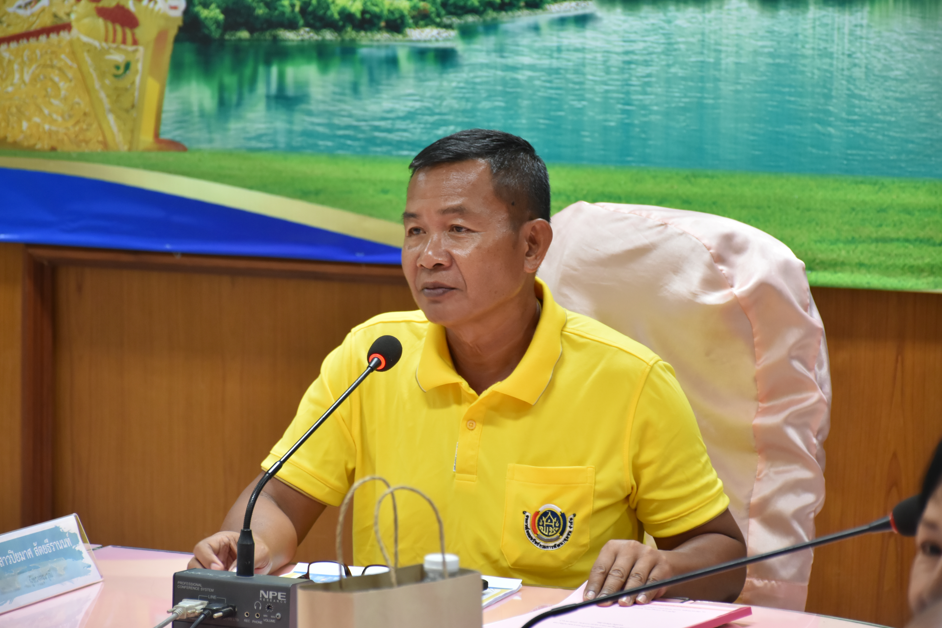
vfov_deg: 9.6
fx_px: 3755
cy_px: 315
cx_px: 469
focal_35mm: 144
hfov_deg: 14.3
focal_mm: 95
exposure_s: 1/30
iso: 800
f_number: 5.3
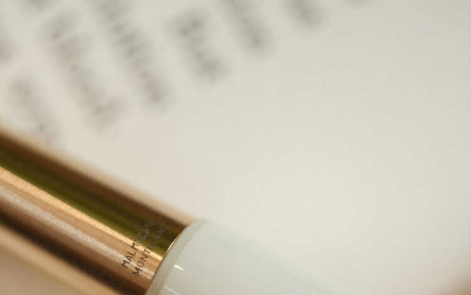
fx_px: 2144
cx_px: 166
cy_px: 186
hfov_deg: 12.5
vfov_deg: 7.9
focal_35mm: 167
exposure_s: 1/120
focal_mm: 80
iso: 320
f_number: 2.8
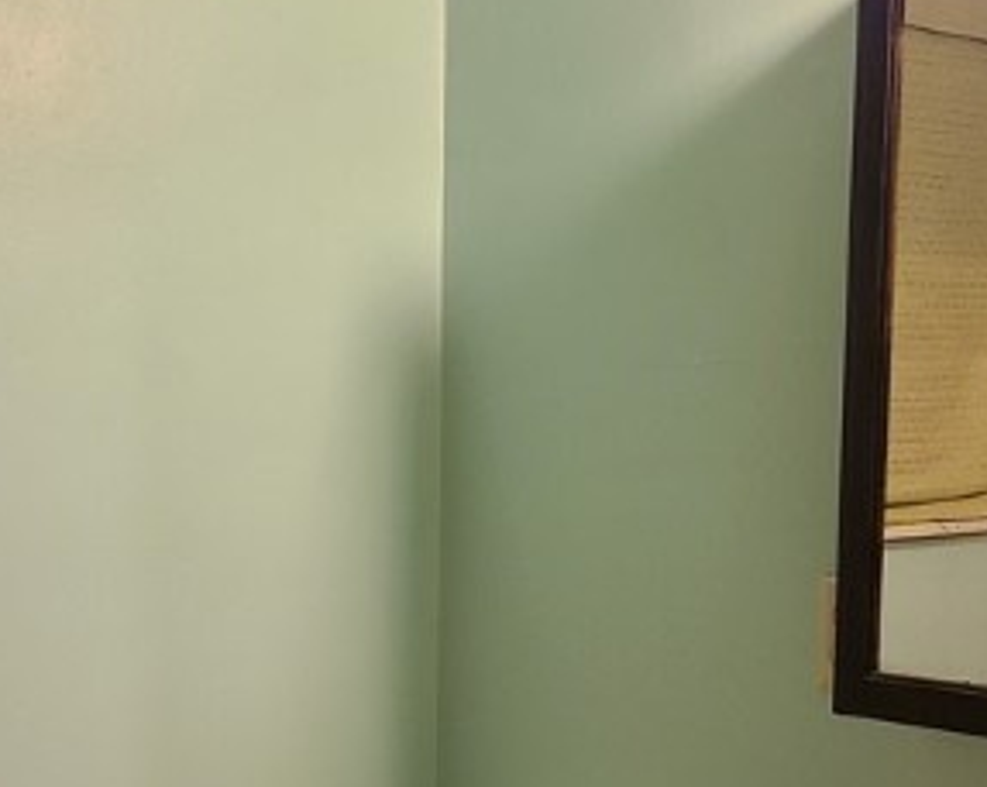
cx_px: 420
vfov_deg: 21.9
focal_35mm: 68
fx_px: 1984
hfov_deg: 27.9
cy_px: 722
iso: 400
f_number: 1.8
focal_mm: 5.4
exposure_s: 1/39
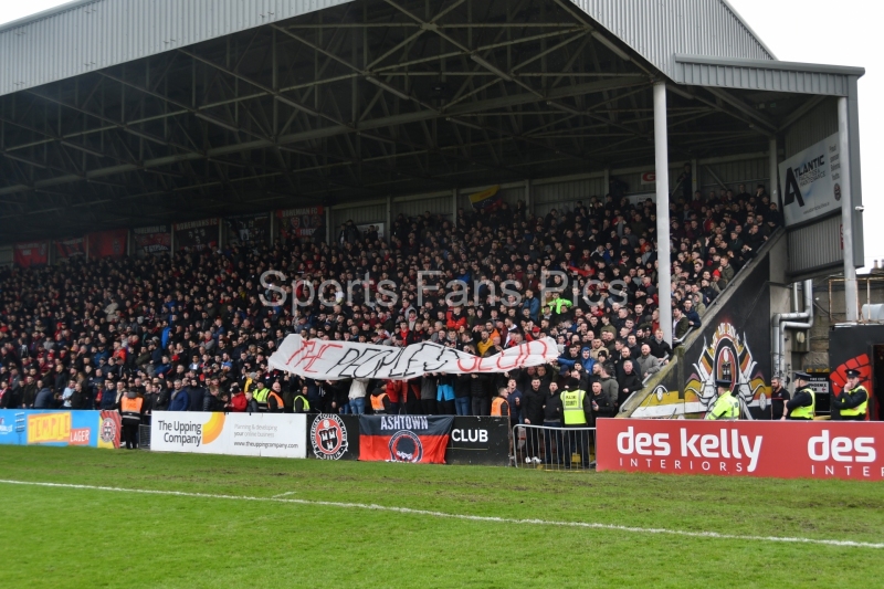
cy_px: 294
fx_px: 1080
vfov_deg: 30.5
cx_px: 442
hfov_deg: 44.5
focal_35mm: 44
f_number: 3.8
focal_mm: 22
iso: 140
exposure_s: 1/320
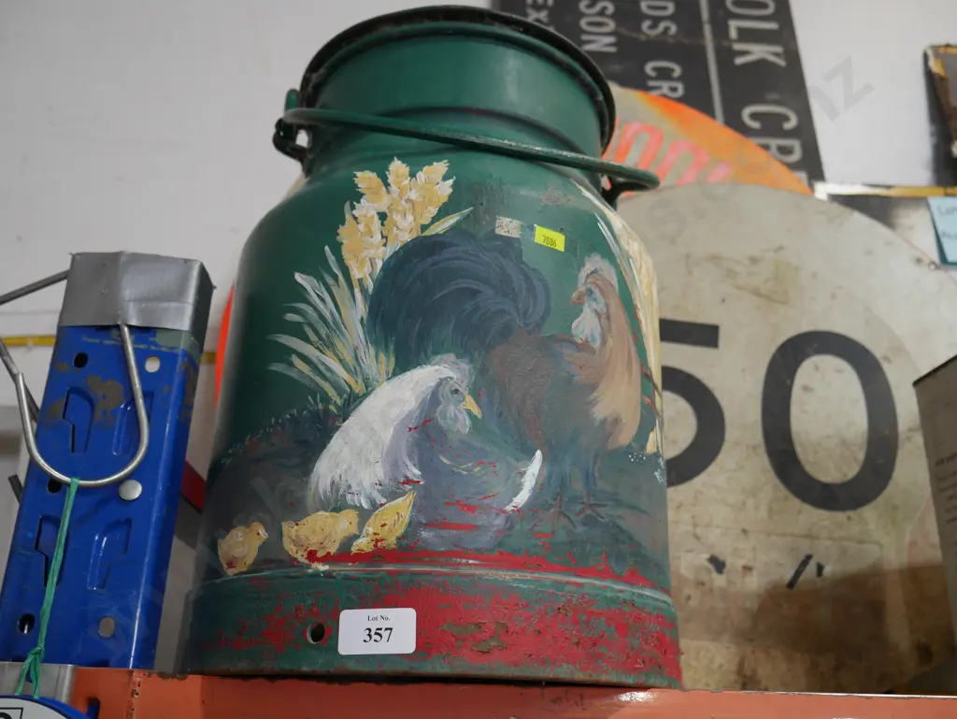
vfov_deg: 44.2
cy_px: 360
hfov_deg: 56.8
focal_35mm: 32
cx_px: 478
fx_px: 885
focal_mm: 16
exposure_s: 1/60
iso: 250
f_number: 3.6
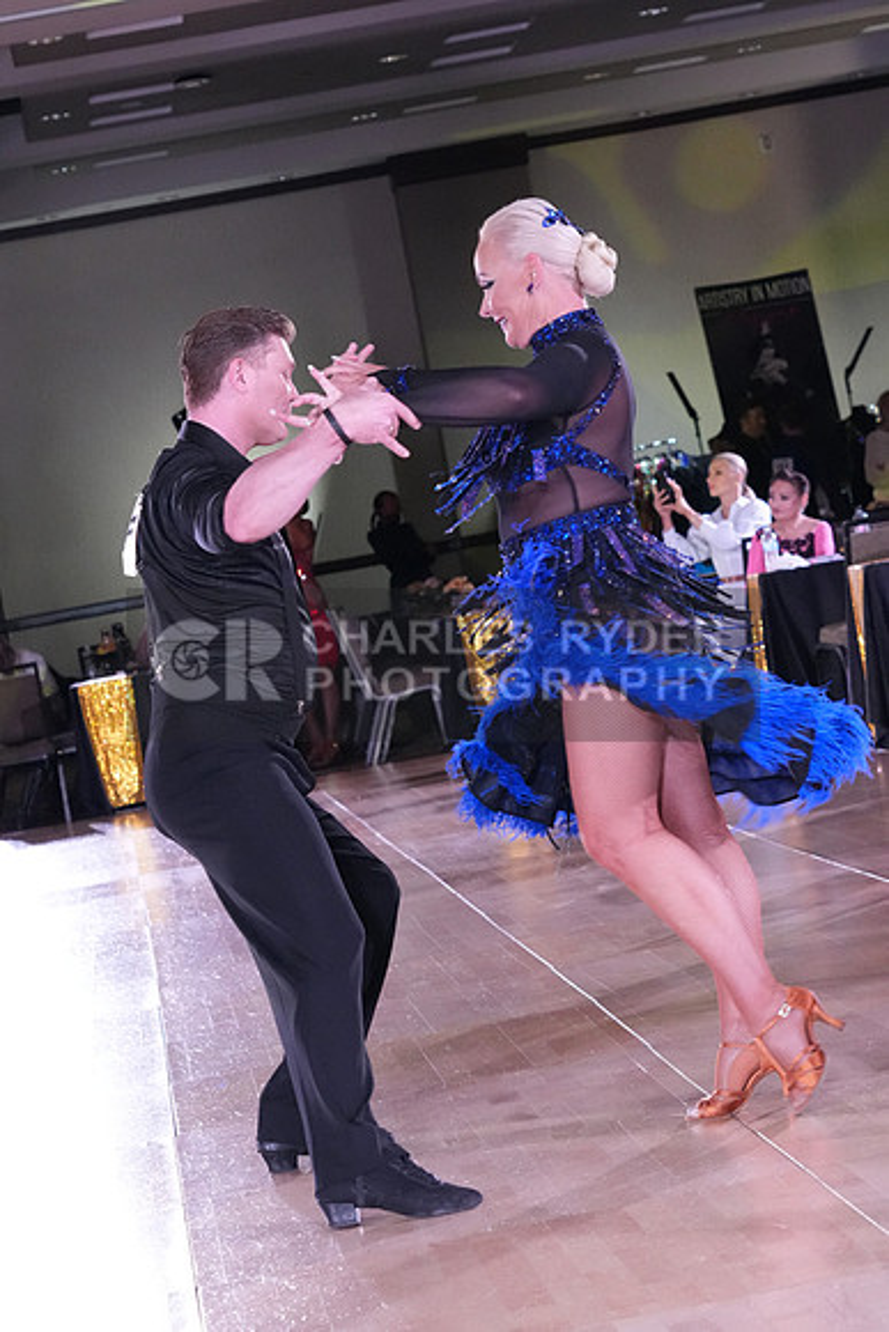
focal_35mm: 111
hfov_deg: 12.3
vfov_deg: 18.4
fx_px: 4109
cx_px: 444
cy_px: 666
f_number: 6.3
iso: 6400
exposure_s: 1/250
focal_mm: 74
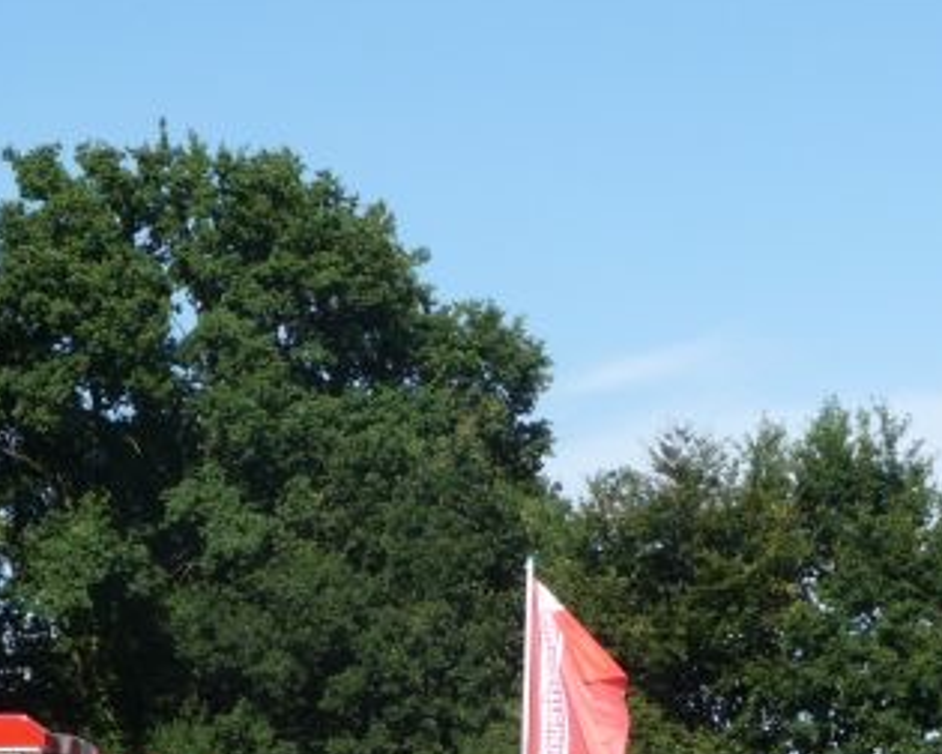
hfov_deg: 15.5
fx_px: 3457
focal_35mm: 124
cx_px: 410
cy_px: 877
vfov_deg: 12.2
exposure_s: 1/500
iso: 100
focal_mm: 8.5
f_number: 4.2
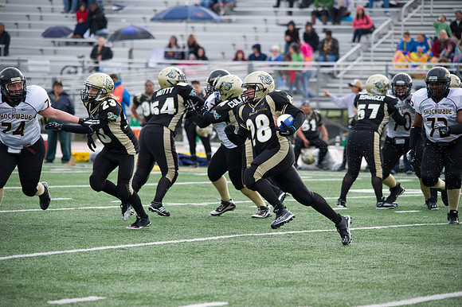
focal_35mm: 290
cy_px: 154
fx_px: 3719
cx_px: 231
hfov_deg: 7.1
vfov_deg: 4.7
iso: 2000
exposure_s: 1/1000
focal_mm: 290
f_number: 6
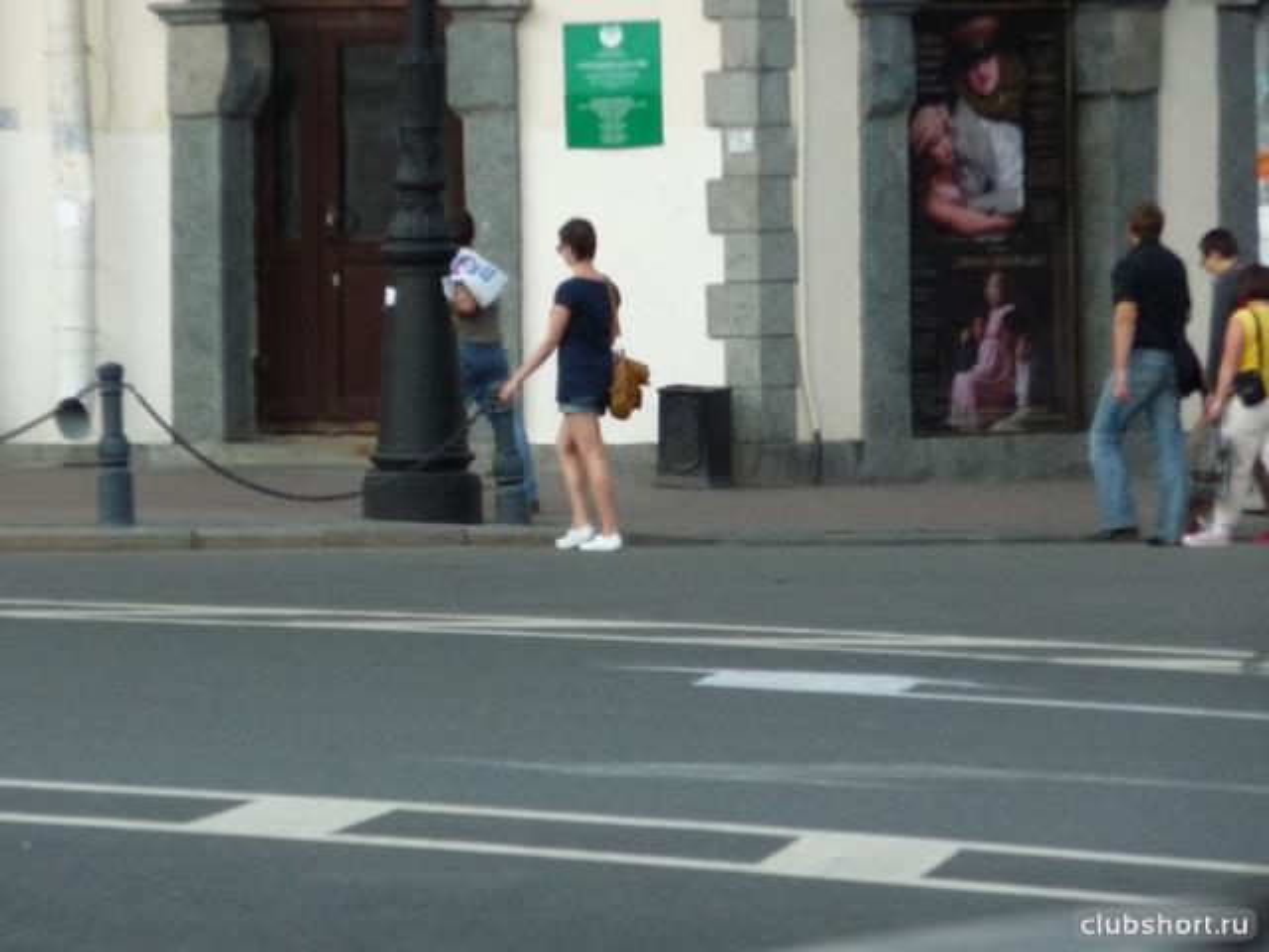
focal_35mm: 315
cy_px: 476
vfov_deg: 4.7
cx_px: 634
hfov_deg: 6.3
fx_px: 11548
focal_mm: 47
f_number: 4.9
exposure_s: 1/125
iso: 400
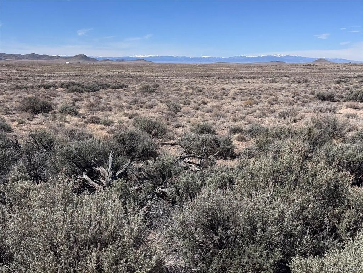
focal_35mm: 48
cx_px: 182
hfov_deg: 39.7
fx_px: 503
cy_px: 136
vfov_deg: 30.3
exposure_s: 1/5848
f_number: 1.78
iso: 64
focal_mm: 6.76
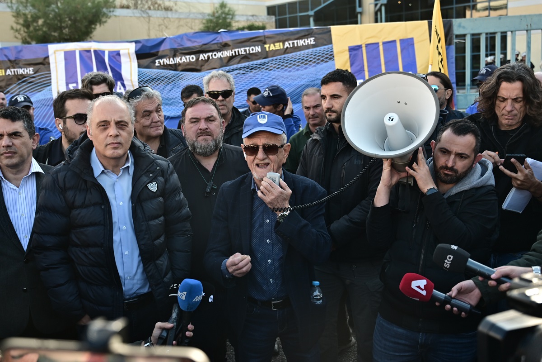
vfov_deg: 36.9
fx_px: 542
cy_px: 181
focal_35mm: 36
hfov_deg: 53.1
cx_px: 271
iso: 400
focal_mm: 36
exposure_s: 1/640
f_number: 4
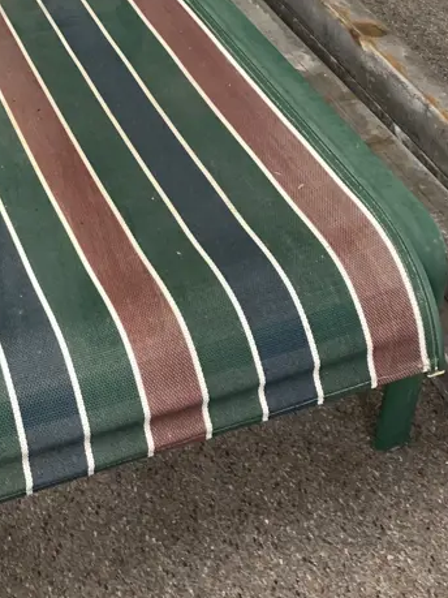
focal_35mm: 58
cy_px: 4
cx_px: 27
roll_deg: +2.7
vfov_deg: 30.9
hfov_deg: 24.4
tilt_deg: -32.7
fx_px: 1001
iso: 250
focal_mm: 4.25
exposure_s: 1/50
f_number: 1.8
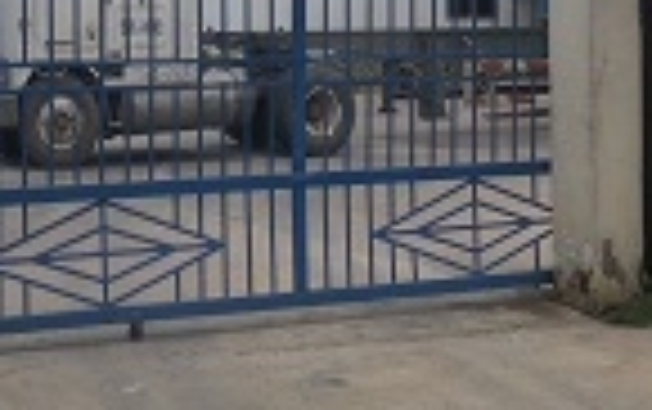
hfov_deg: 25.7
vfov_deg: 15.8
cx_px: 135
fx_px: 1405
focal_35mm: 79
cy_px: -104
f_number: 3.2
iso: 80
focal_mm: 4.9
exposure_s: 1/1250
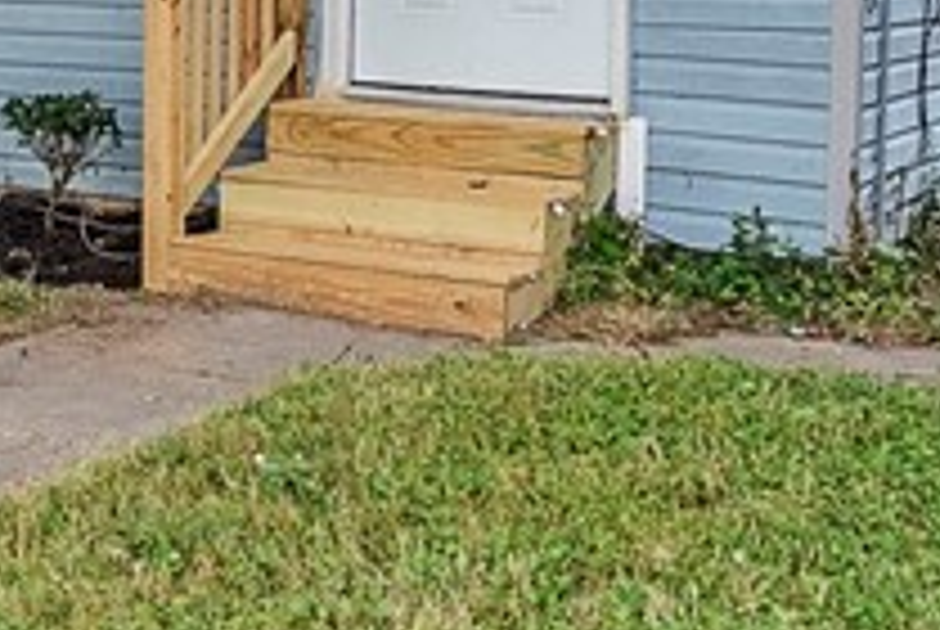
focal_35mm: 83
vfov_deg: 16.0
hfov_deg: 23.2
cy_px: -72
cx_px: -52
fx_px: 2170
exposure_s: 1/25
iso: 1000
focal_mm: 16
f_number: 10
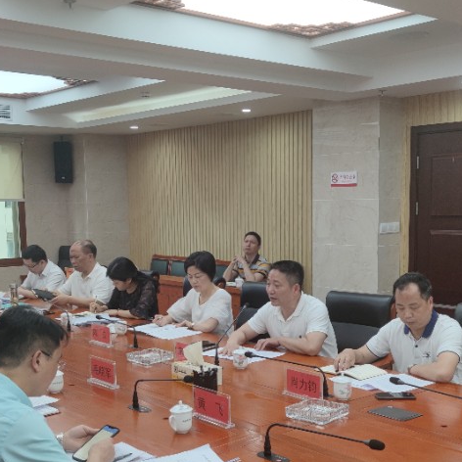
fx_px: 695
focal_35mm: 46
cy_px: 278
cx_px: 239
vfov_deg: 36.7
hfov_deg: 36.8
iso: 50
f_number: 1.69
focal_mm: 6.72
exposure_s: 1/101
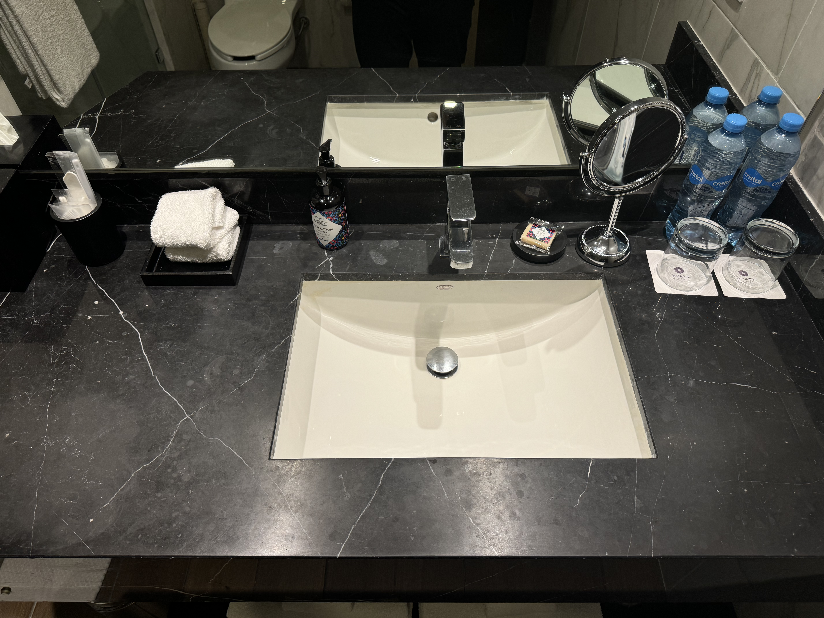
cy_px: 309
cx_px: 412
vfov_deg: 56.8
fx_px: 571
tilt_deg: -50.2
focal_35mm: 24
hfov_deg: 71.6
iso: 100
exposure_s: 1/120
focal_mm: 6.76
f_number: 1.78
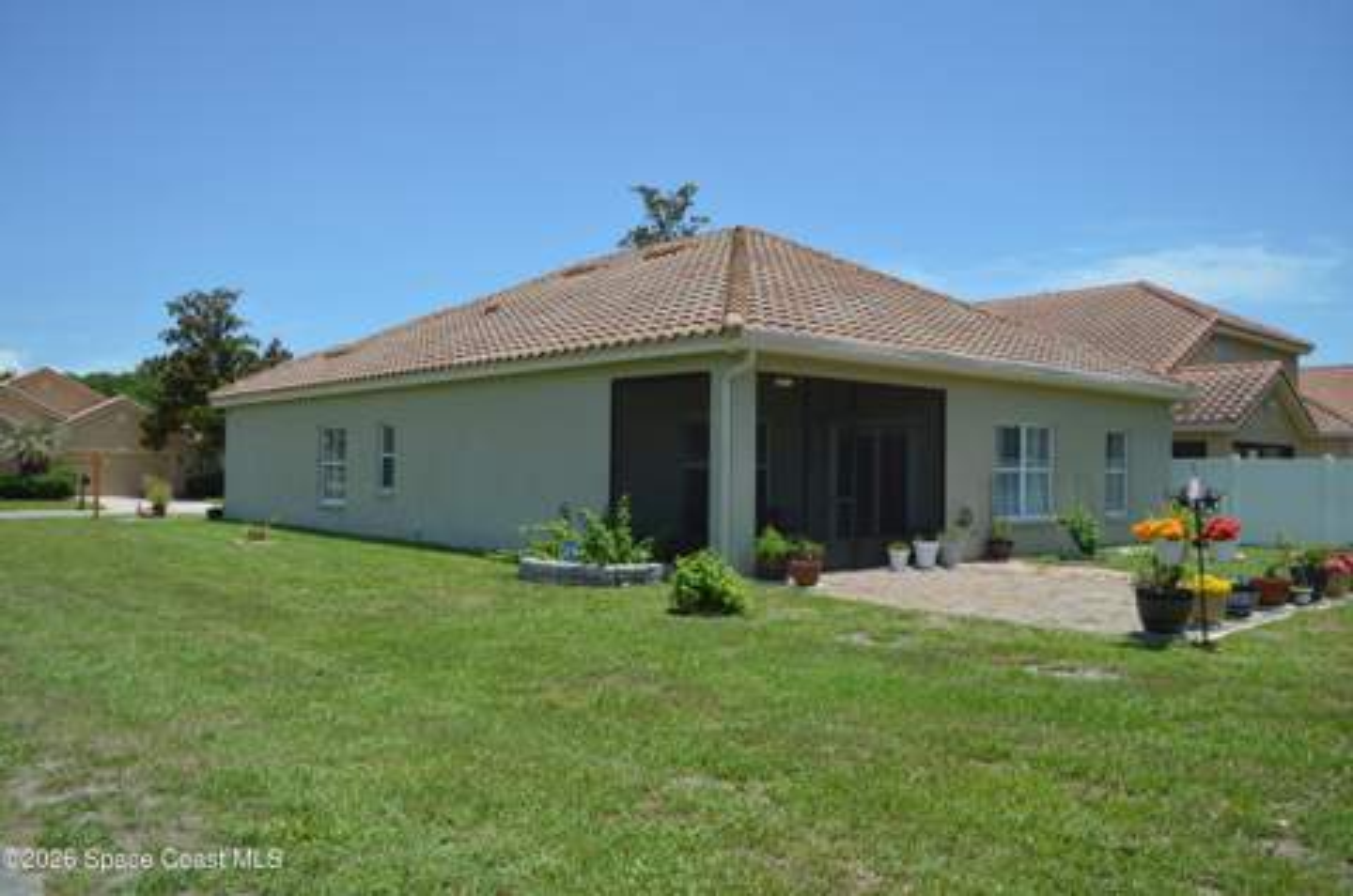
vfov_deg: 47.7
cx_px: 676
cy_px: 448
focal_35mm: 27
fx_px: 1013
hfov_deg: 67.5
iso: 100
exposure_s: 1/1000
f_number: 3.5
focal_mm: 18
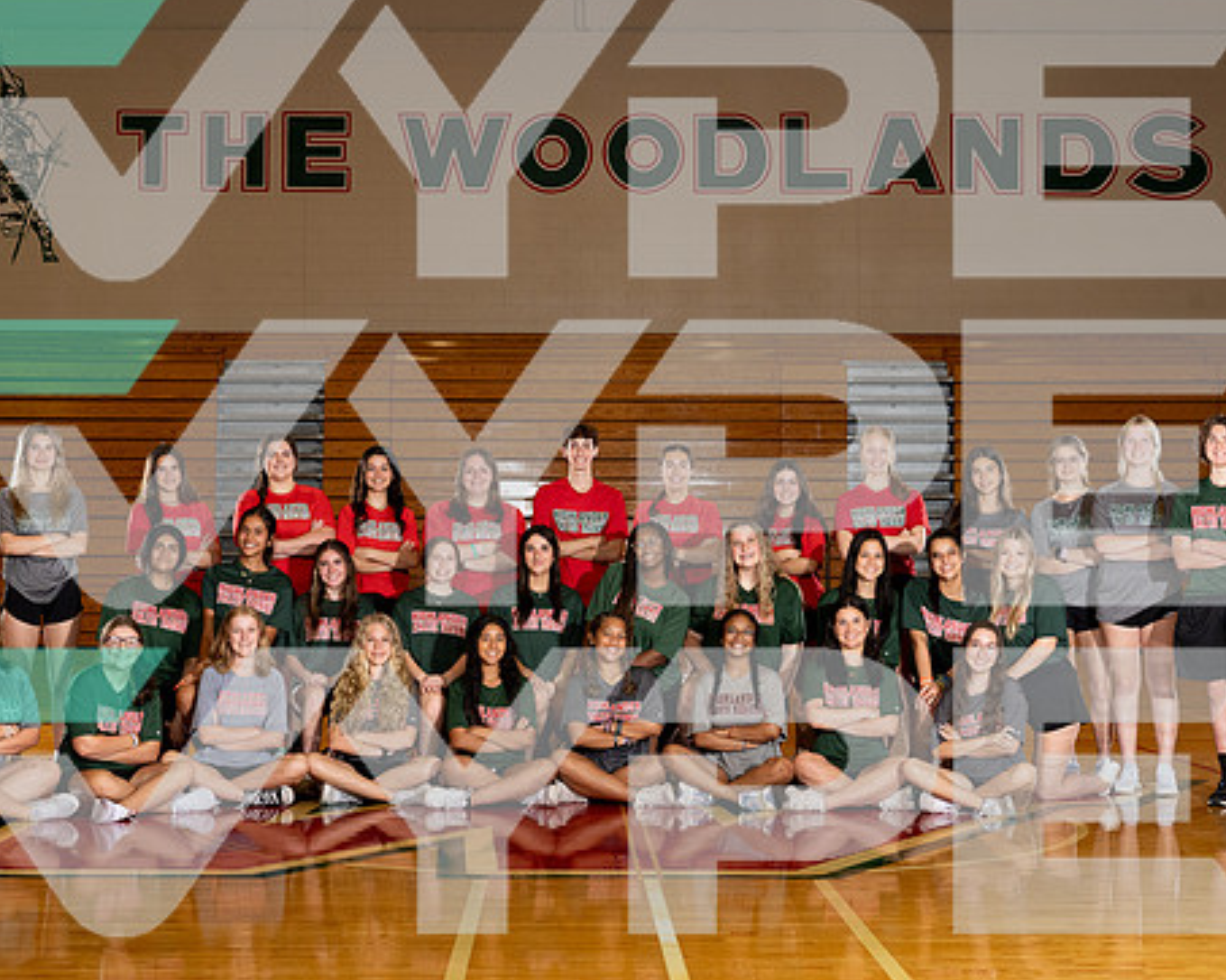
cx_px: 561
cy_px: 477
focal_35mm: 63
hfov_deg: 30.0
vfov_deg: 24.2
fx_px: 2285
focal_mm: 47
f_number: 9
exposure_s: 1/250
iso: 1600
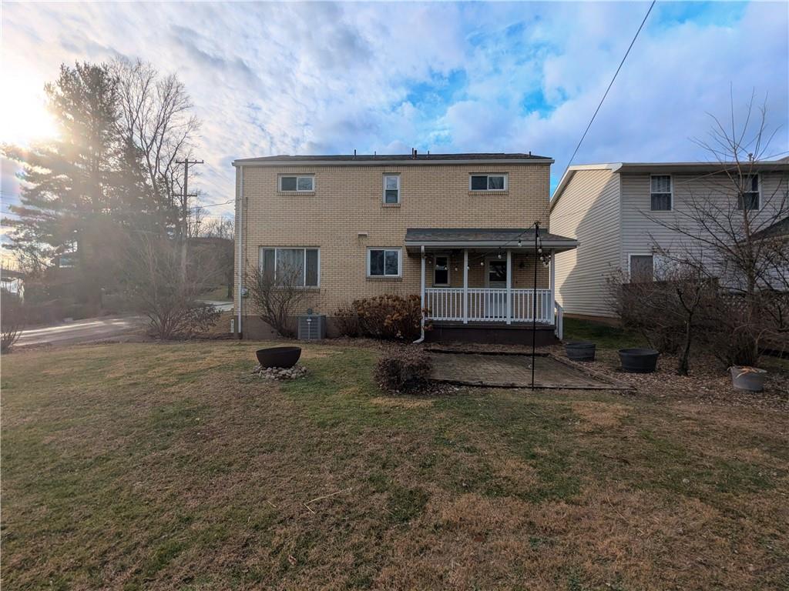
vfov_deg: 78.1
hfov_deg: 94.5
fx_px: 365
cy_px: 296
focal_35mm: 16
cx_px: 394
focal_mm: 2.35
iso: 29
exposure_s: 1/2268
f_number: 2.2
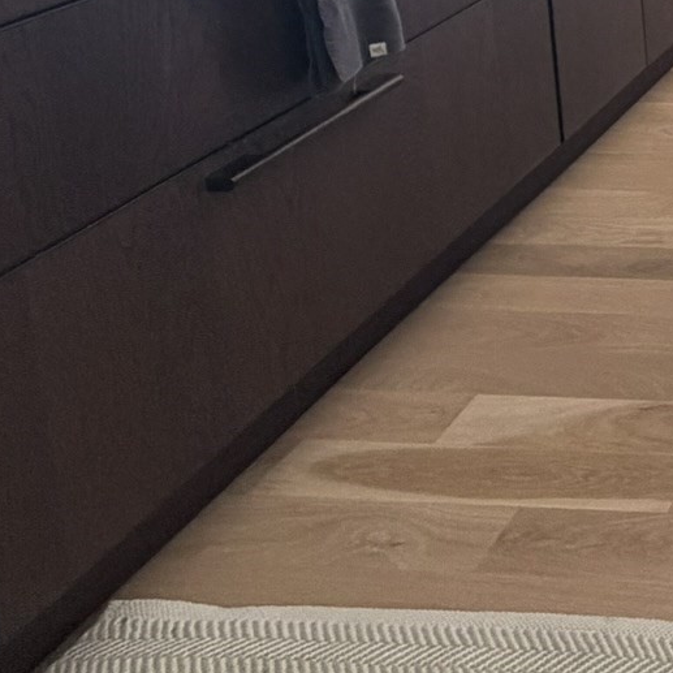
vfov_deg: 27.7
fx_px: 1078
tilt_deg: -6.8
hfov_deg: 24.4
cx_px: 1077
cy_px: -241
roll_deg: +2.0
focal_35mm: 49
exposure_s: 1/101
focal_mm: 2.22
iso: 320
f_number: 2.2
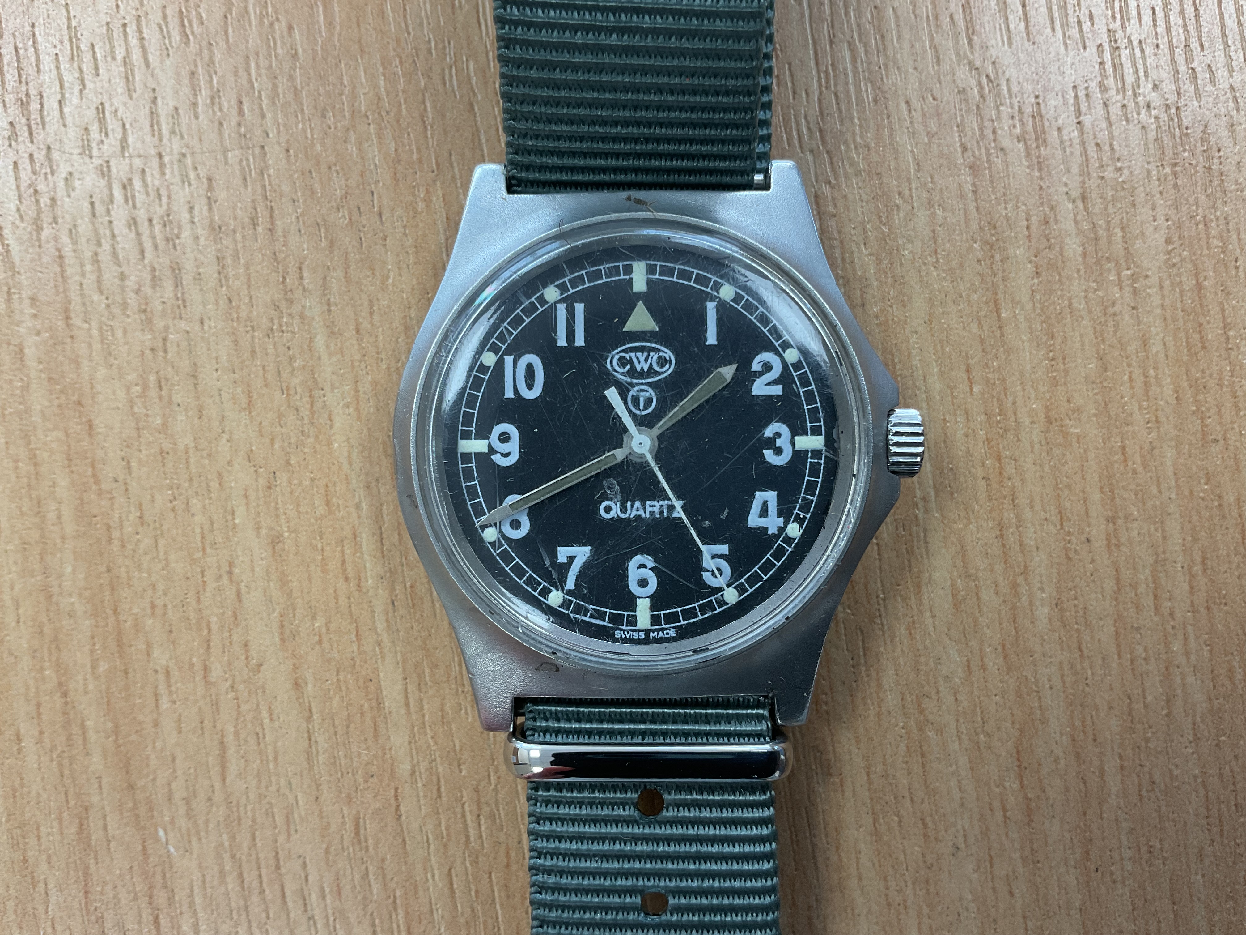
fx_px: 1044
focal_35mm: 29
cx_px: 623
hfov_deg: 61.7
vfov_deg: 48.2
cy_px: 468
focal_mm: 3
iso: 50
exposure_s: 1/100
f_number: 1.8
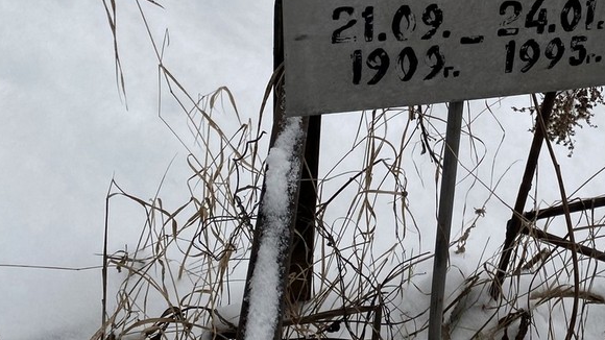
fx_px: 802
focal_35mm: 50
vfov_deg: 23.2
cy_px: 24
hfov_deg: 38.8
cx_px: 529
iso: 32
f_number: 1.8
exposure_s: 1/125
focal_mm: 4.25
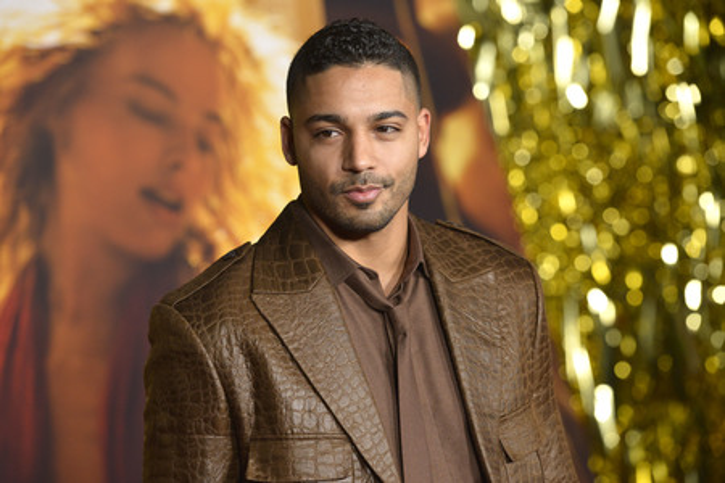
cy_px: 242
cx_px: 362
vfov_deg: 8.3
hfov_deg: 12.5
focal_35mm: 165
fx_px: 3323
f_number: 5
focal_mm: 165
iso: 2000
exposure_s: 1/320
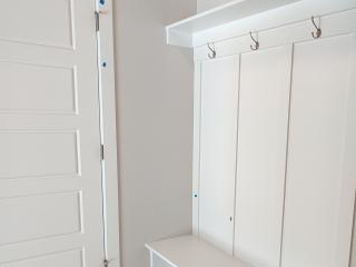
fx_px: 267
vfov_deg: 52.0
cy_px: 179
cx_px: 233
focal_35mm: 26
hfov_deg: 65.8
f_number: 2.2
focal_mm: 2.25
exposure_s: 1/60
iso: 400
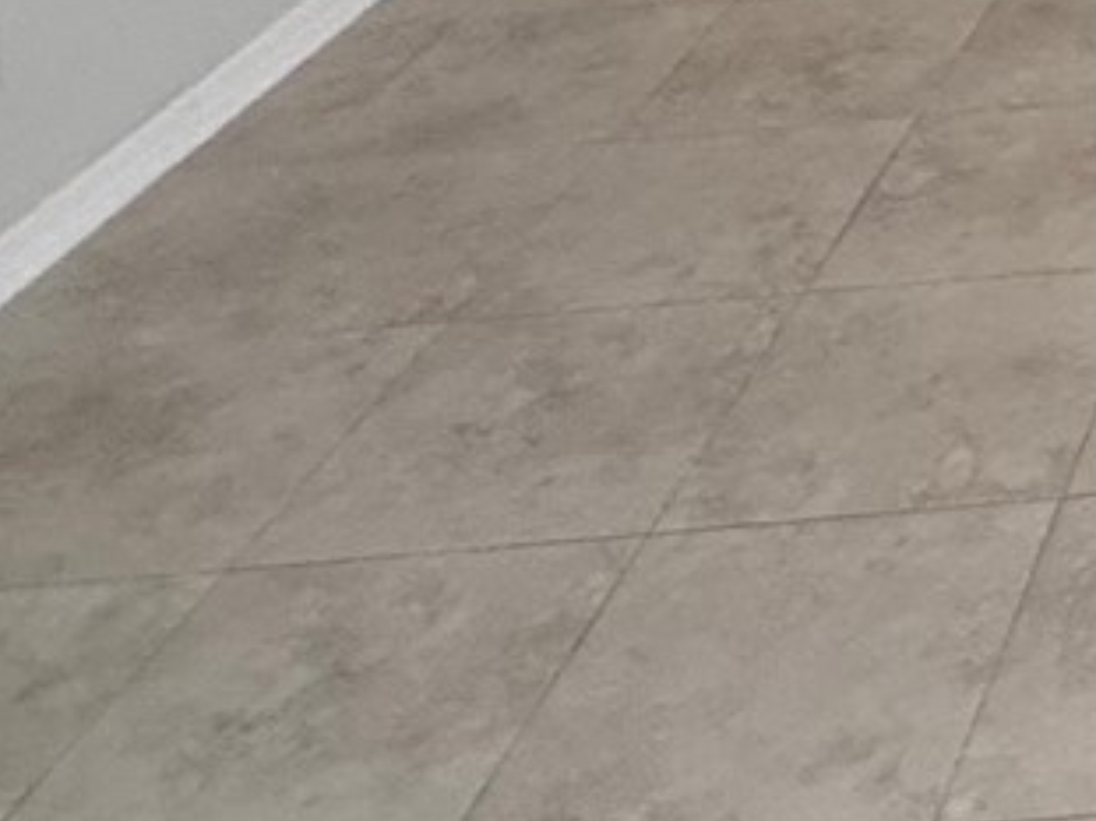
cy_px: -698
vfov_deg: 16.7
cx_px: 1857
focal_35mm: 72
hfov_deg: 20.7
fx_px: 2279
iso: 160
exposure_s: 1/120
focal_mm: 2.22
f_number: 2.2
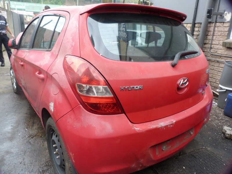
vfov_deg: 54.9
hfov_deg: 69.4
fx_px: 168
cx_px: 116
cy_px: 87
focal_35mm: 25
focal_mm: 4.5
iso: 80
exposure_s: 1/80
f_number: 2.8
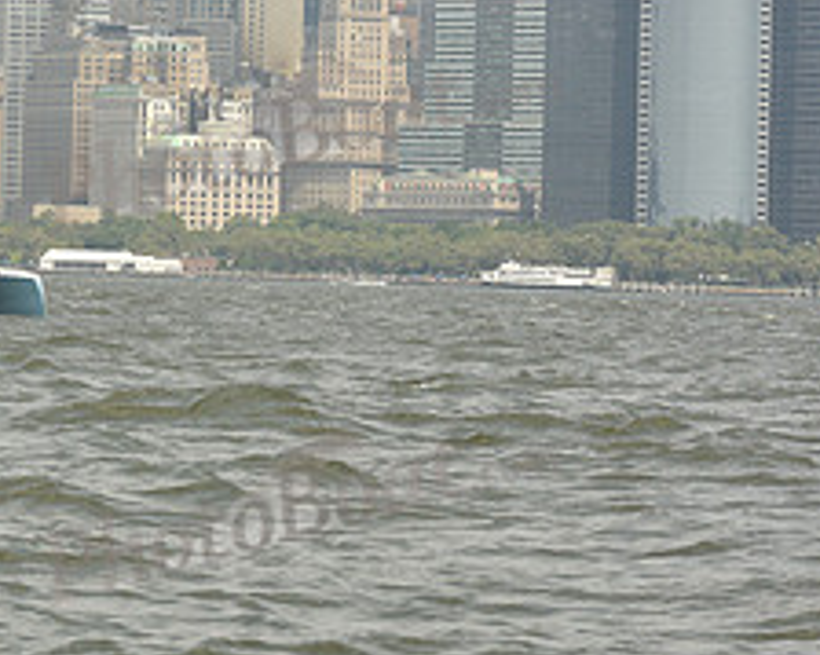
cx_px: -143
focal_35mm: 231
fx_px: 5604
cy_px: -2
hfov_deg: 8.3
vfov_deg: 6.7
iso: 250
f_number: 9
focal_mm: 95
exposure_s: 1/800
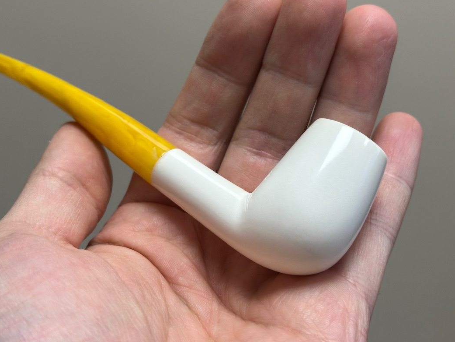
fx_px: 776
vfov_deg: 24.8
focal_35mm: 59
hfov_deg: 32.7
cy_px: 153
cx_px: 226
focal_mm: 6.86
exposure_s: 1/121
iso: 80
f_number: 1.78
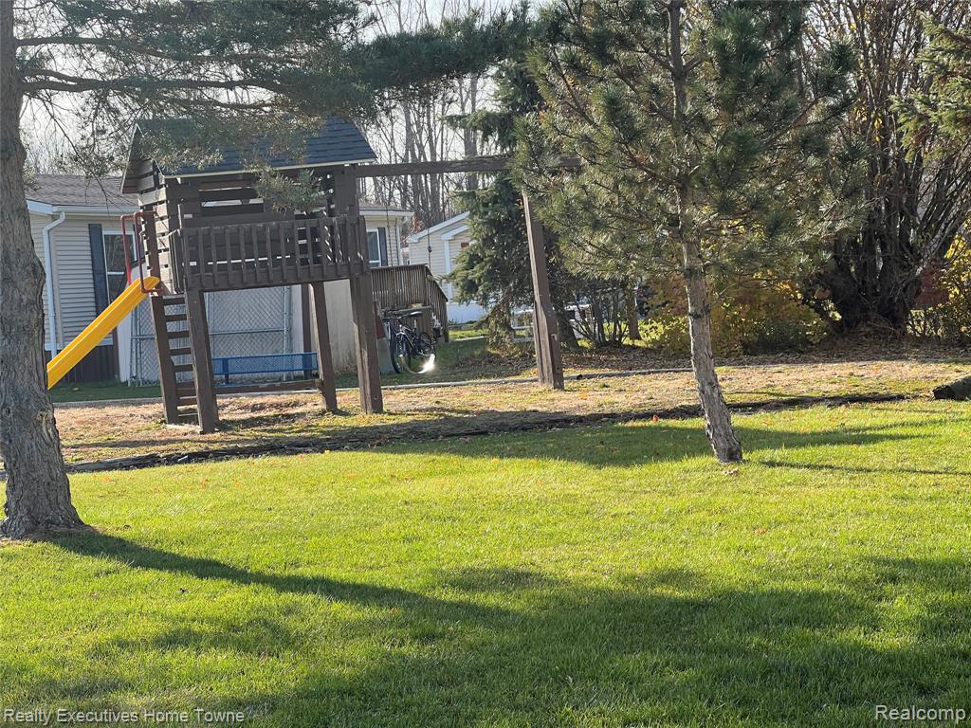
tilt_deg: -1.6
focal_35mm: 77
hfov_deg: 25.3
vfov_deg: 19.1
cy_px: 364
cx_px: 486
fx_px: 2160
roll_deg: +5.0
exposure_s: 1/272
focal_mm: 9
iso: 32
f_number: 2.8
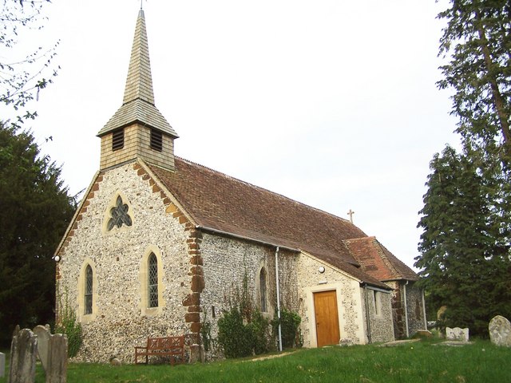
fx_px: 561
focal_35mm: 38
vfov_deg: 37.7
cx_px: 256
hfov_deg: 49.0
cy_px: 192
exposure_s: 1/500
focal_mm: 6.3
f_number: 2.8
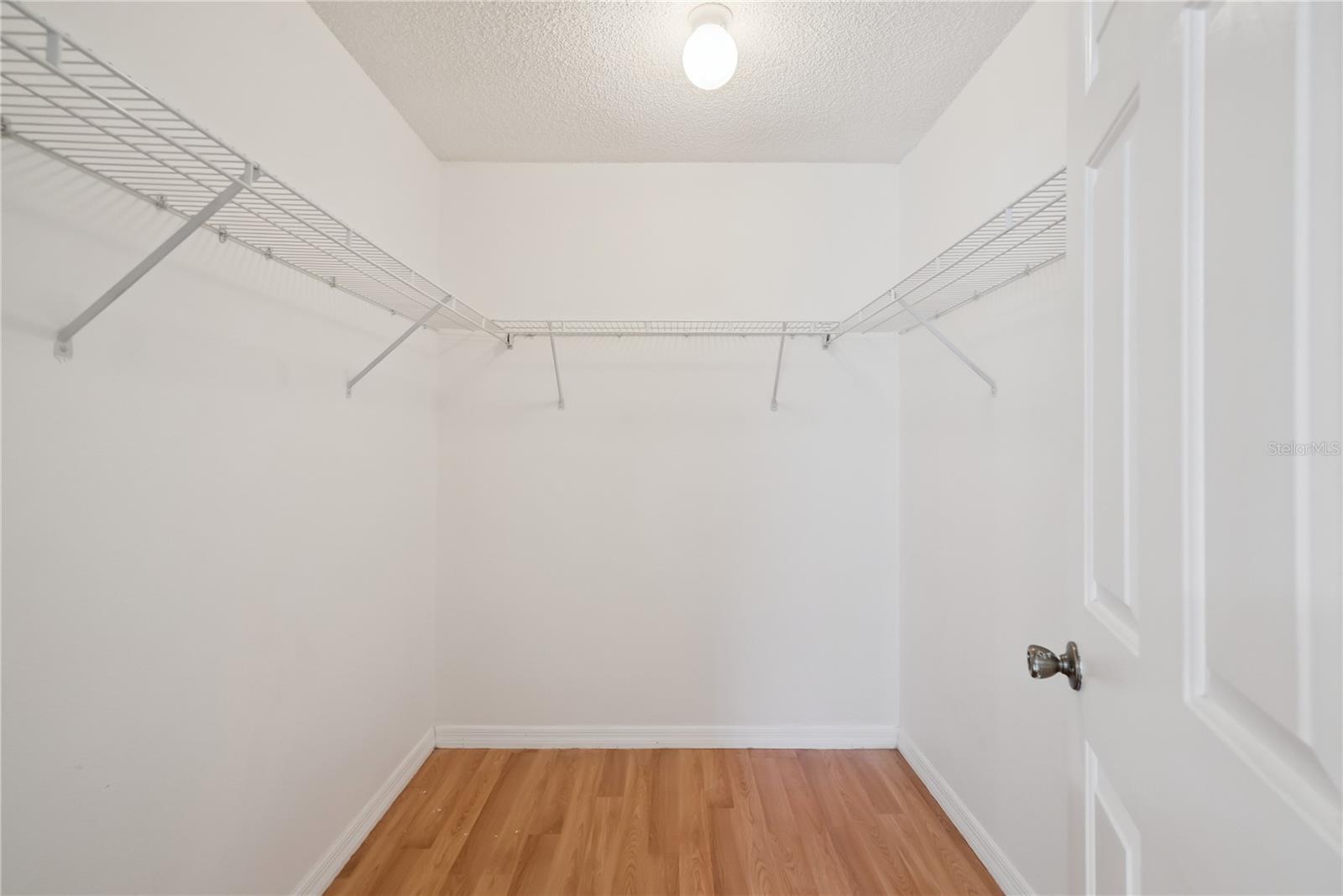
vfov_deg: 73.8
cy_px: 448
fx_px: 597
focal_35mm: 16
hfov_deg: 96.7
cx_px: 672
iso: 2500
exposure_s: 1/50
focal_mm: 16
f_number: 8
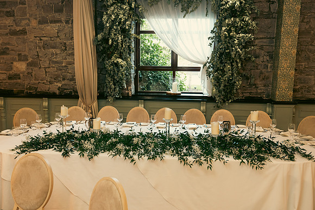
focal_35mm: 32
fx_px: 280
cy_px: 105
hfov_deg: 58.7
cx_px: 158
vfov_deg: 41.1
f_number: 3.5
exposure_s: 1/160
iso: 1600
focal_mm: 32
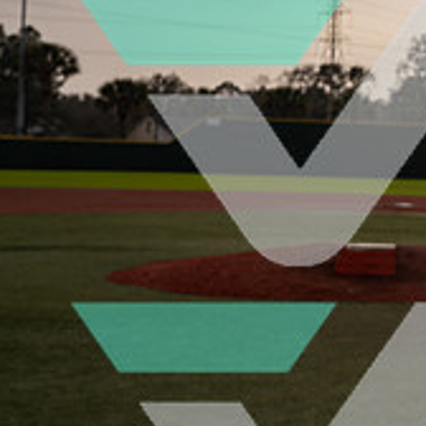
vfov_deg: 16.8
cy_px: 131
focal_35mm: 103
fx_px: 1434
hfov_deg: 15.0
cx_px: 725
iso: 125
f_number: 8
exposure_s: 1/250
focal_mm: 35
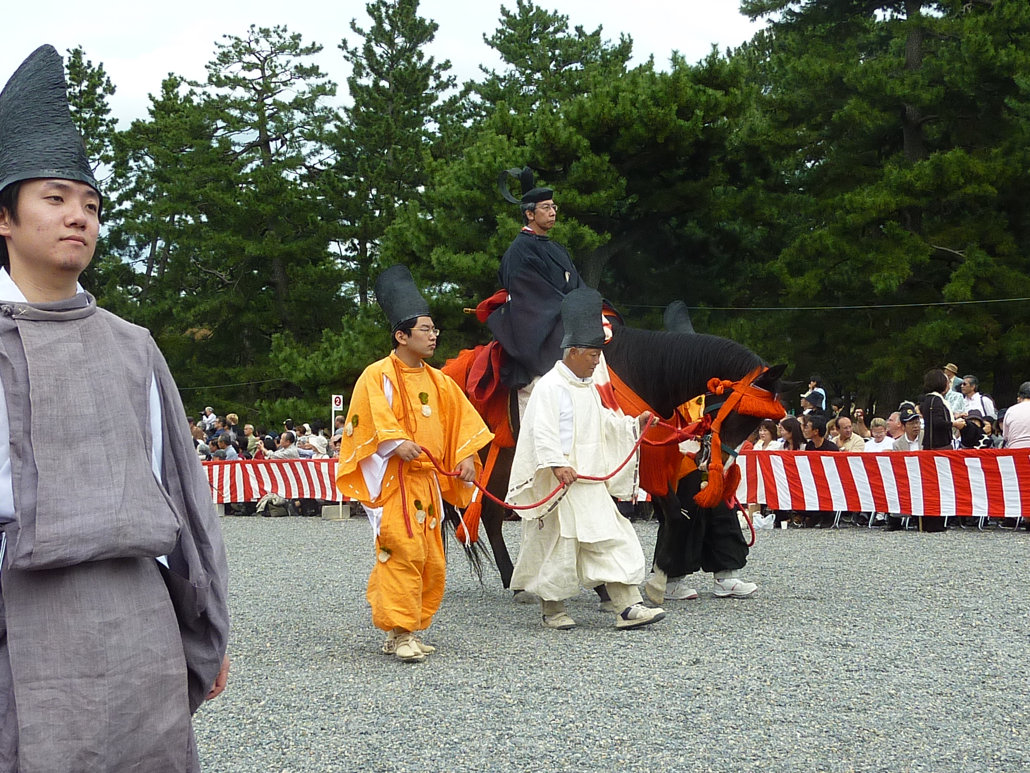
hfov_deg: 37.5
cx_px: 515
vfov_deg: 28.6
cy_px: 386
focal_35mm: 51
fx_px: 1518
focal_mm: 4.7
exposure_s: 1/400
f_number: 4
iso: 80
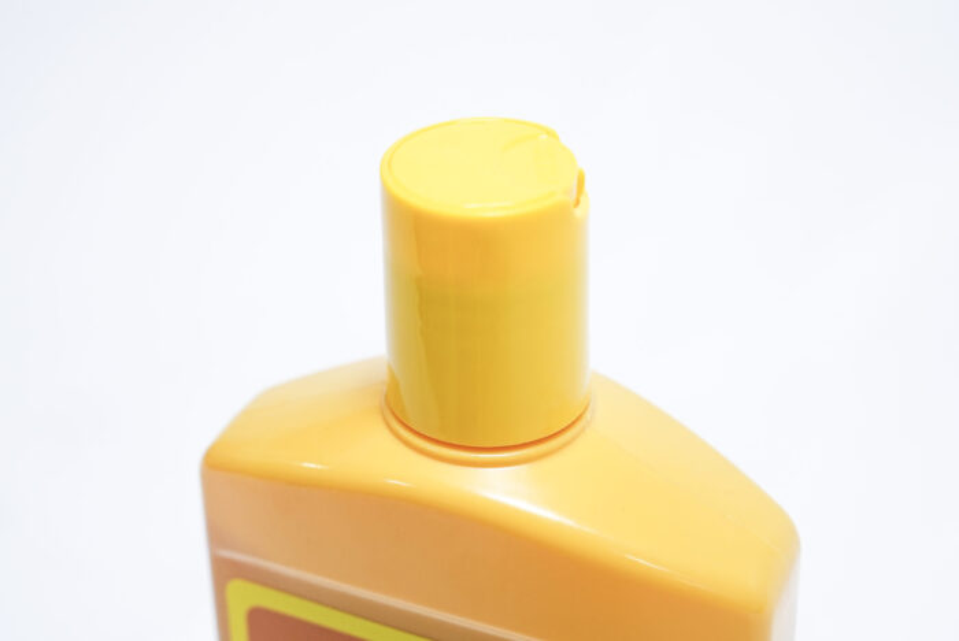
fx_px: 1866
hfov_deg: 28.8
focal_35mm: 70
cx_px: 480
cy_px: 320
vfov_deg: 19.5
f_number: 8
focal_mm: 70
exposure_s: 1/250
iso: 3200
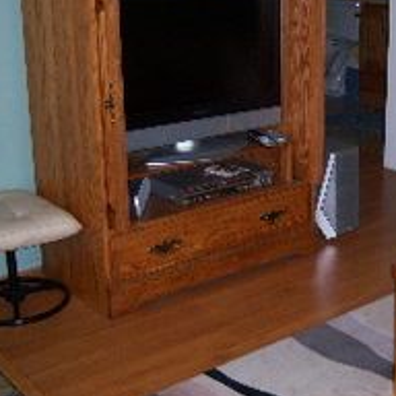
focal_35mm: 61
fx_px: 790
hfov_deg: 27.7
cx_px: 309
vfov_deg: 28.1
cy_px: 167
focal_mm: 7.5
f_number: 2.8
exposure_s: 1/60
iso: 160
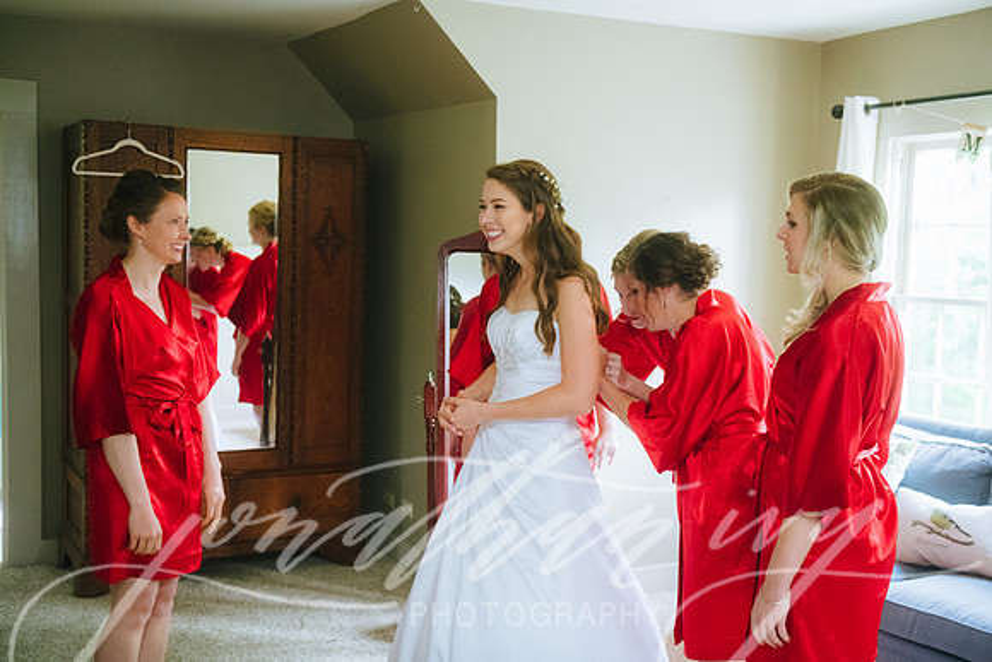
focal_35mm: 44
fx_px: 1213
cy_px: 331
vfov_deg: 30.5
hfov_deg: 44.5
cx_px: 496
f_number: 2.8
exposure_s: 1/160
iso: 3200
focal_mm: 44
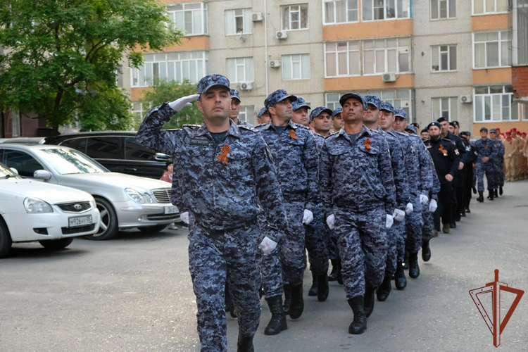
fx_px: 1012
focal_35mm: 69
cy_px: 176
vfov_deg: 19.7
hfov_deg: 29.2
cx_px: 264
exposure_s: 1/850
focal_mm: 46.3
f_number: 5.6
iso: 4000
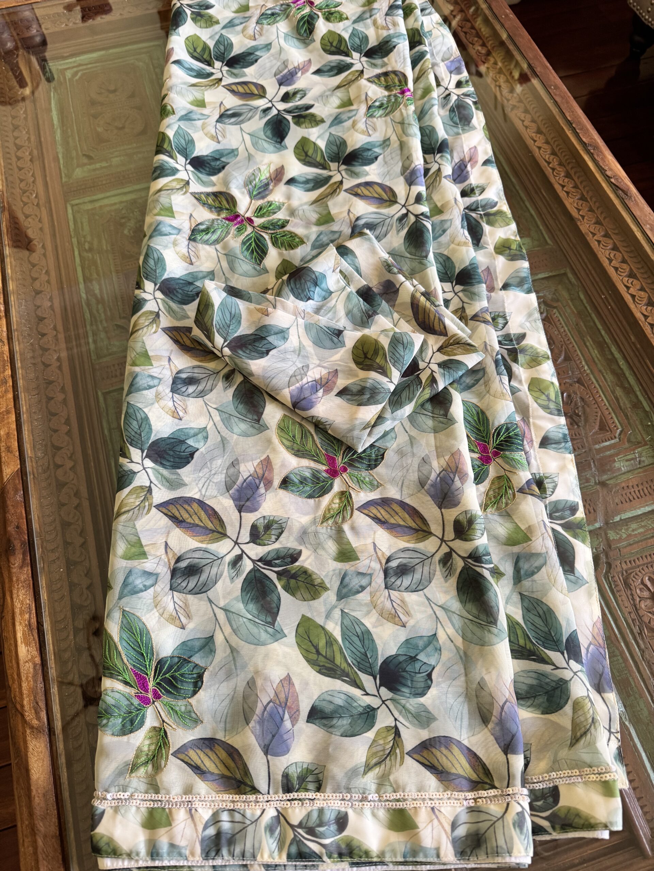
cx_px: 327
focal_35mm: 24
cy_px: 436
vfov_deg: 71.6
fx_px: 605
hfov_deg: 56.8
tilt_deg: -64.5
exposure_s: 1/90
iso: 200
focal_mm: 6.76
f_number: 1.78
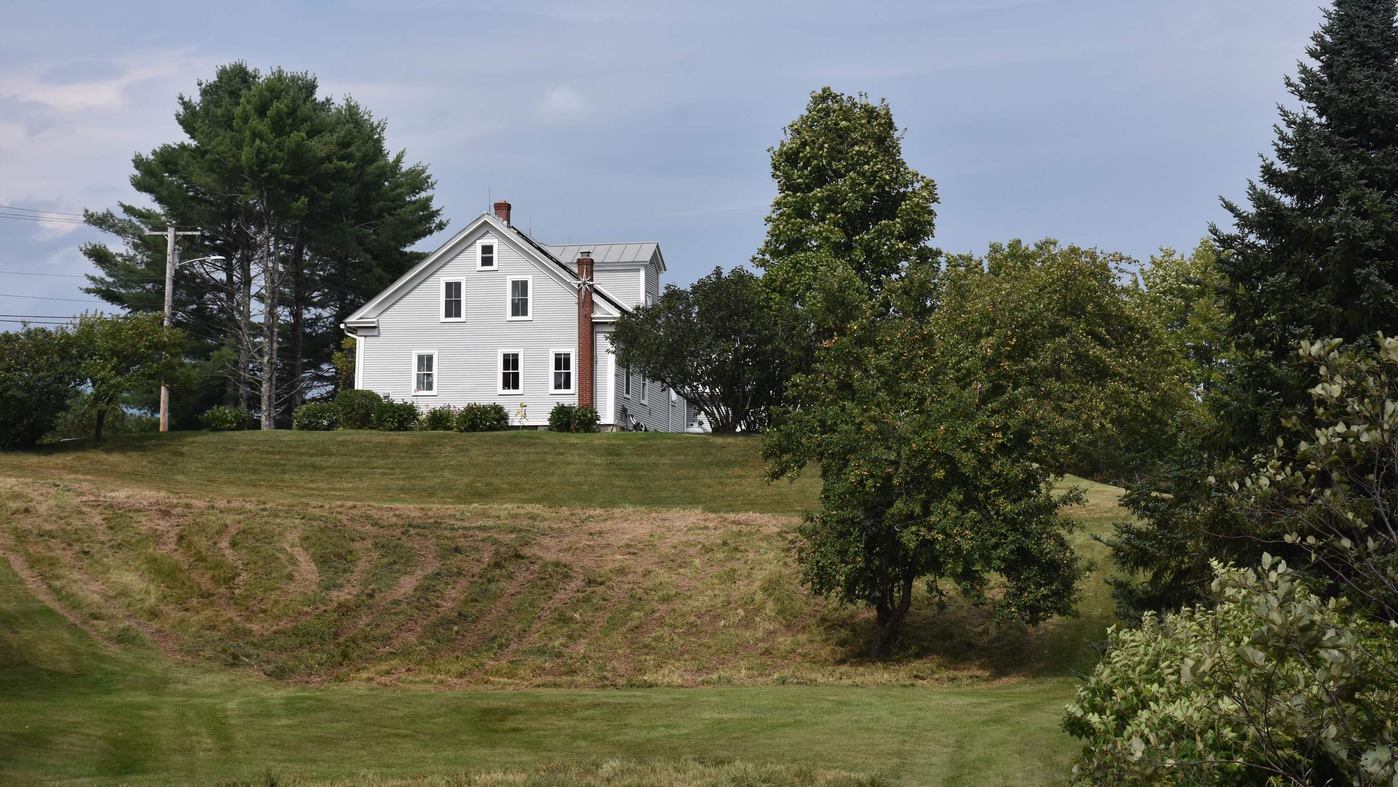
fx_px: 3633
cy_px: 339
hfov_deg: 21.8
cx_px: 702
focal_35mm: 98
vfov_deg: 12.4
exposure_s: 1/500
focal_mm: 62
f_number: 8
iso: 400
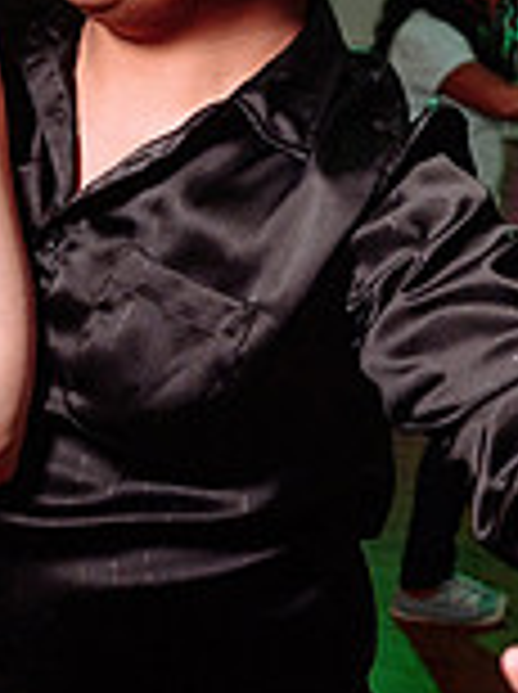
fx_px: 2061
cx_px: 193
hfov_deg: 14.3
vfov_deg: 19.0
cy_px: 162
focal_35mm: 103
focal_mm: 24
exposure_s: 1/80
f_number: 2.8
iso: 800
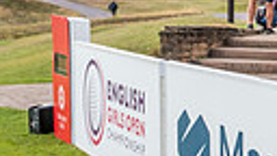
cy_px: -4
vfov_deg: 9.4
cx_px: 695
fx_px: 940
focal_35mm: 128
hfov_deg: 12.5
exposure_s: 1/320
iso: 400
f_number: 9
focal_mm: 24
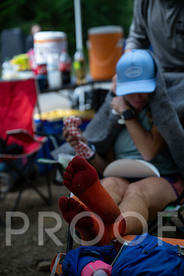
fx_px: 537
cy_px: 138
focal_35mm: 70
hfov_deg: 19.5
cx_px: 92
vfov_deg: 28.8
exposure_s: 1/1000
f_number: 3.5
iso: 1250
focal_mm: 70
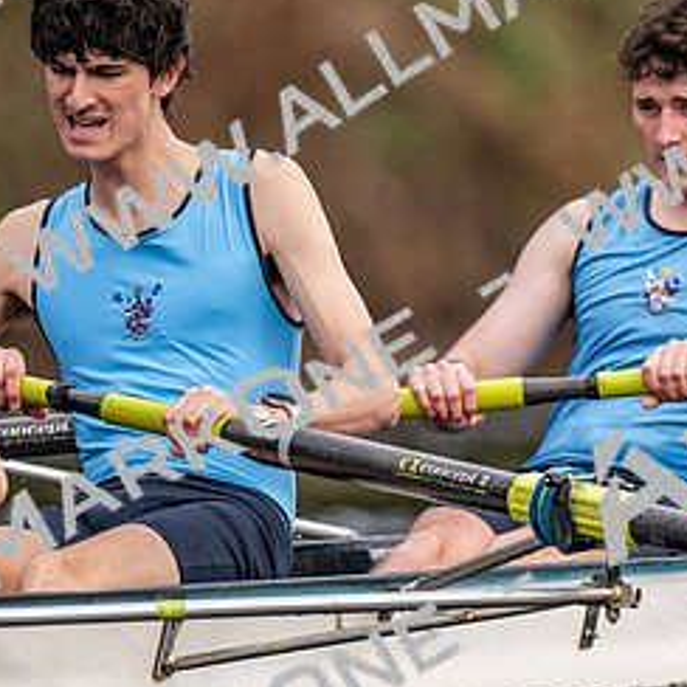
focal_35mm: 1212
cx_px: 352
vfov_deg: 1.4
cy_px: 300
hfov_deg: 1.4
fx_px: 27214
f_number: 4
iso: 1600
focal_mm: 600
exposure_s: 1/2500
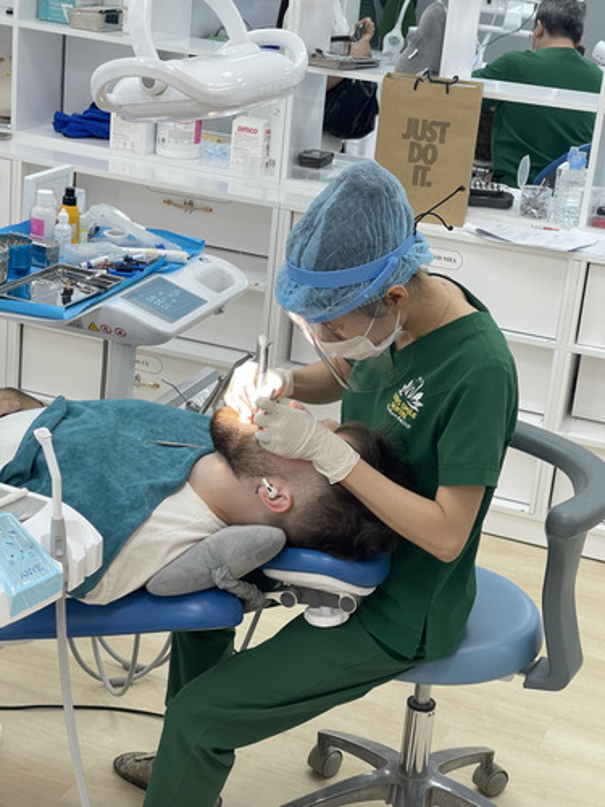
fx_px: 1491
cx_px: 302
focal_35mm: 64
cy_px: 404
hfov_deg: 22.9
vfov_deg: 30.3
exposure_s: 1/100
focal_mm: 7.5
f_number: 2.2
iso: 80
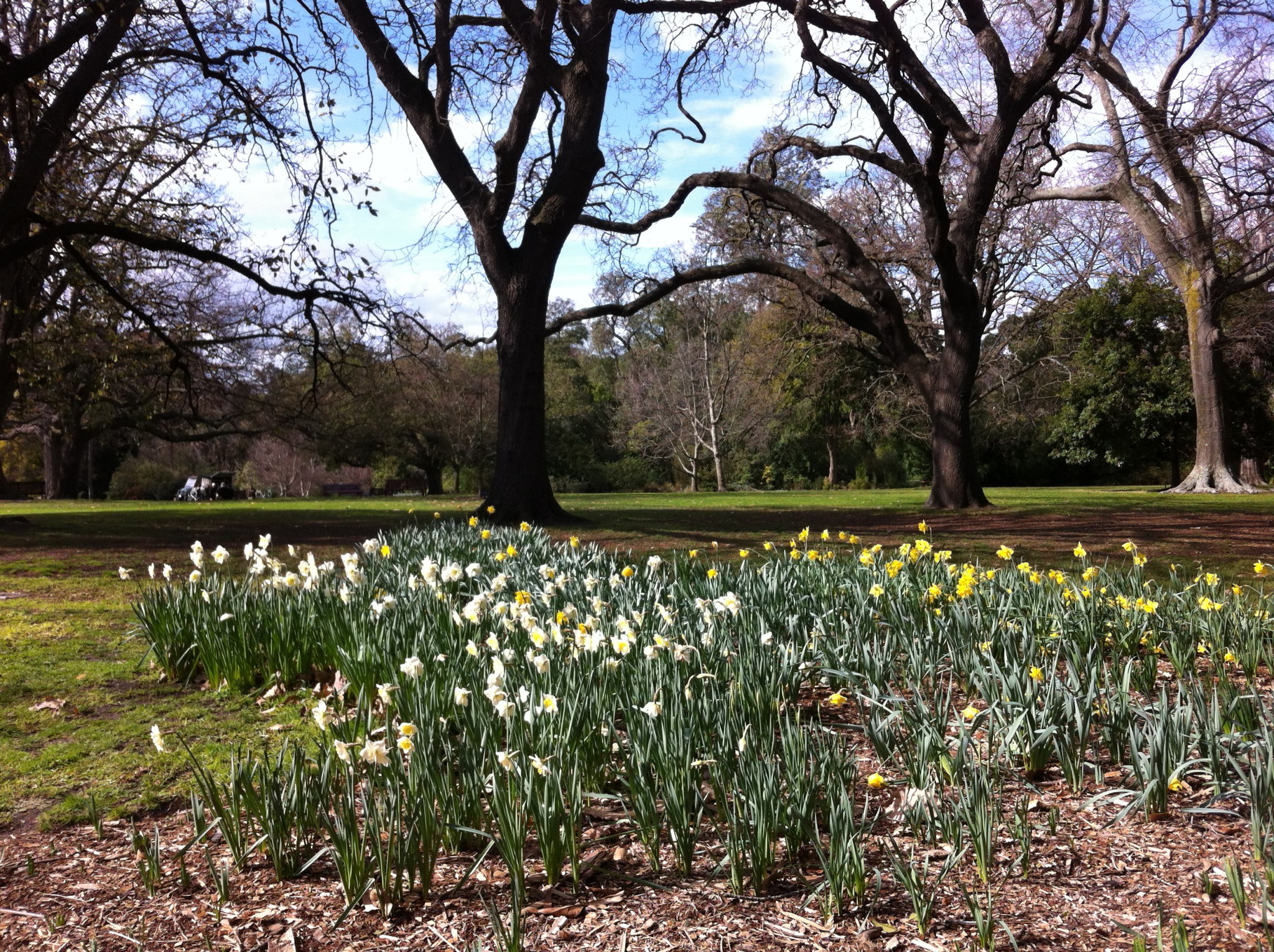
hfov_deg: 52.7
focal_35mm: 35
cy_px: 476
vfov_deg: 40.6
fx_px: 1286
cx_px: 637
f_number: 2.8
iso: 80
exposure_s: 1/686
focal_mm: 3.85
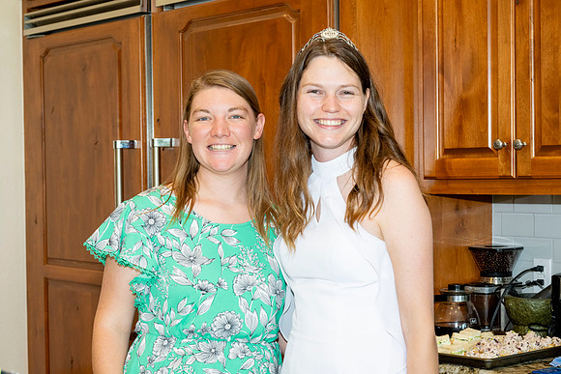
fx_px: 1077
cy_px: 212
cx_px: 301
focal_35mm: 69
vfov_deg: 19.7
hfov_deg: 29.2
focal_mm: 54
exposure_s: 1/125
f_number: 5.6
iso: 800
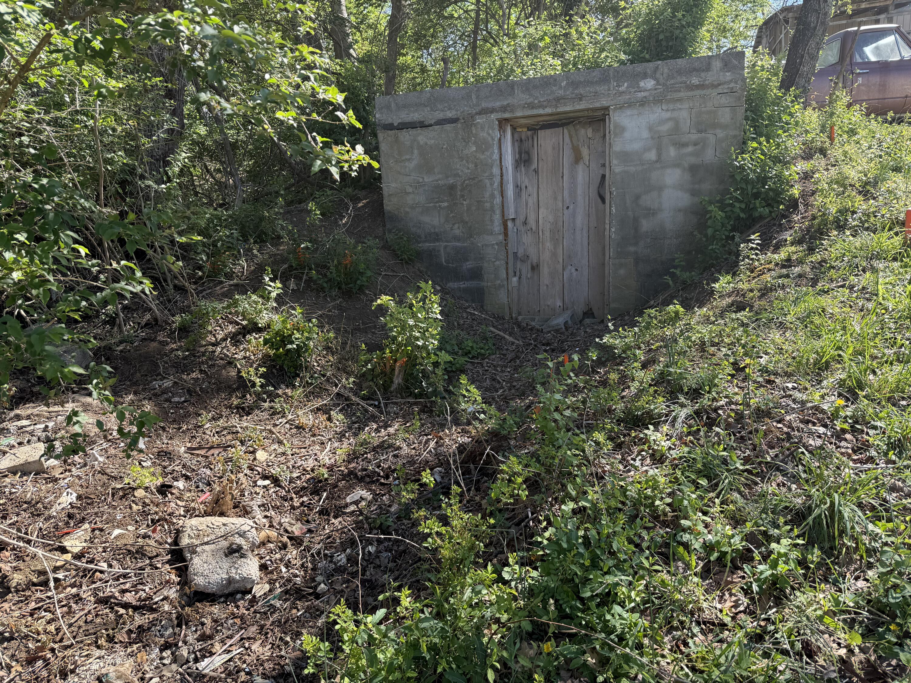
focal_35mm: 24
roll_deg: +2.7
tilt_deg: -11.3
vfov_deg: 56.8
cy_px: 342
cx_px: 456
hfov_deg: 71.6
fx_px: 632
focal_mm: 6.76
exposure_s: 1/750
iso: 80
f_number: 1.78
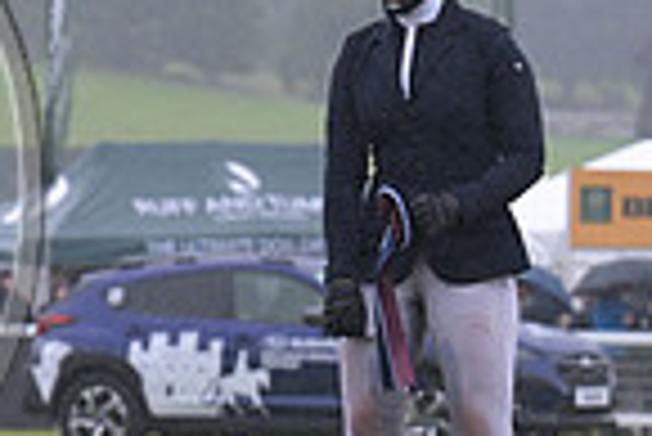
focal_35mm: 459
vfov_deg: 3.0
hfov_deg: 4.4
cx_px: -472
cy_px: 128
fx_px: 8321
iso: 1100
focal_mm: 115
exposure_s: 1/1000
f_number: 5
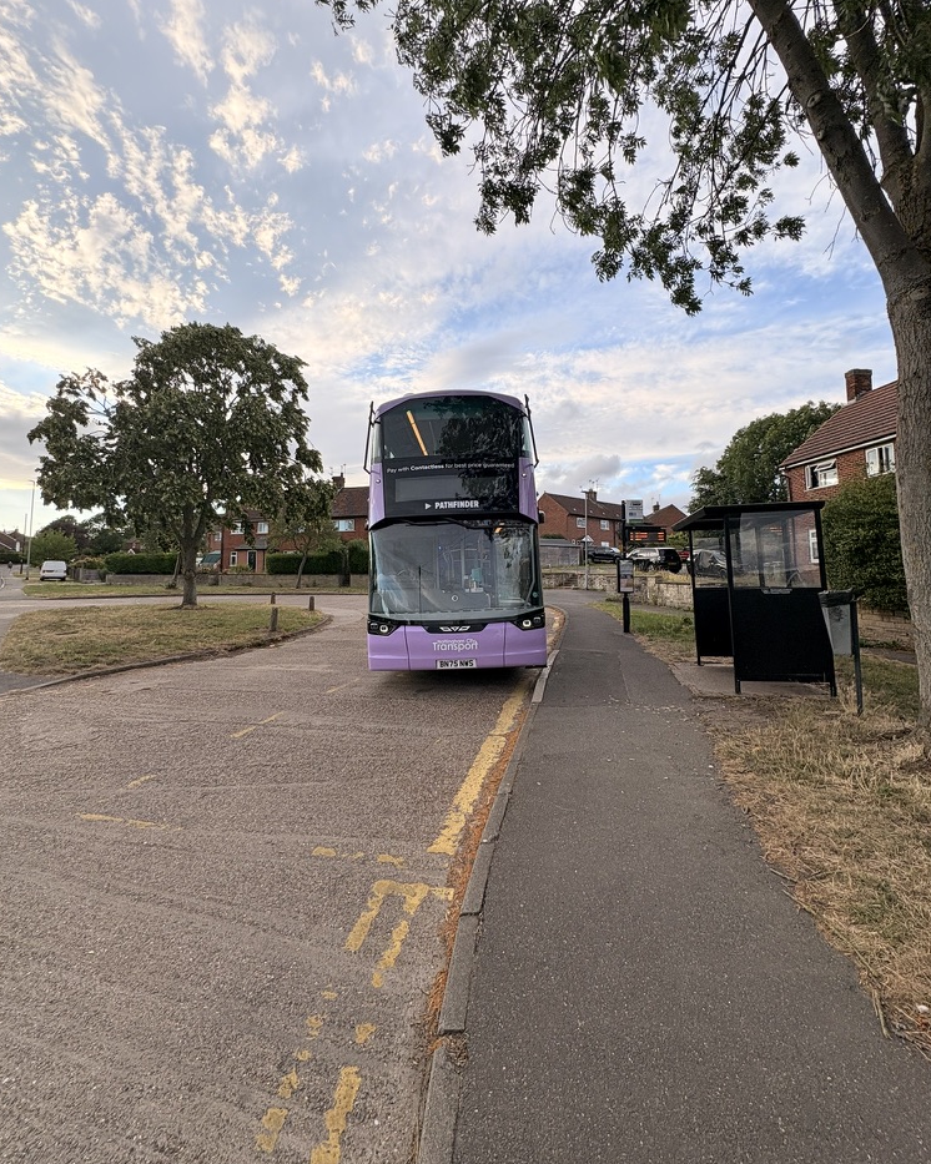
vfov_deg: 96.6
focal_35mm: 15
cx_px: 462
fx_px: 517
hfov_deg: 84.0
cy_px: 531
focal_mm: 2.22
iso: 50
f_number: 2.2
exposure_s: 1/734
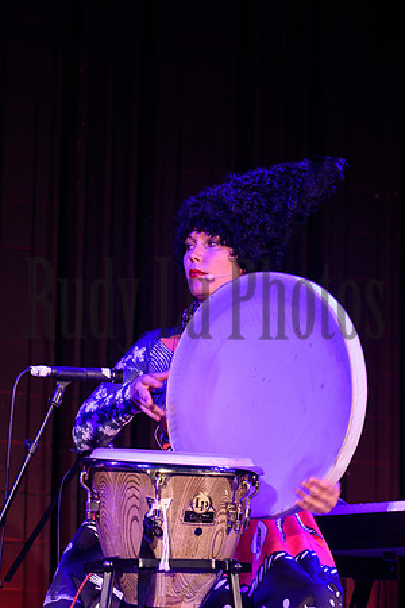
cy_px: 304
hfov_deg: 10.2
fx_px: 2278
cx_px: 202
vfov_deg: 15.2
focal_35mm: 135
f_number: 11
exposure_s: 1/30
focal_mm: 135
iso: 800
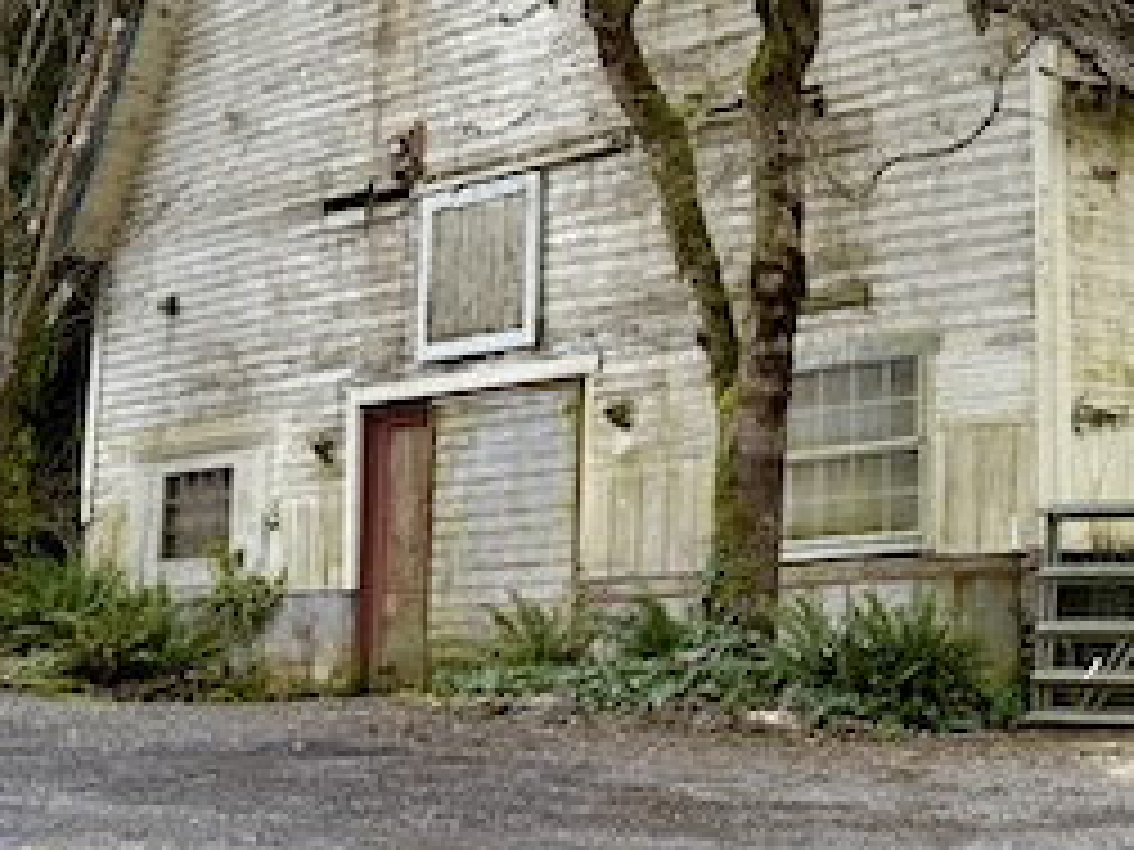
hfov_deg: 28.9
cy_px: 175
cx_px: 1224
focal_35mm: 61
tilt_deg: +10.3
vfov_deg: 23.7
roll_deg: +3.3
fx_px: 1998
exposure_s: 1/2000
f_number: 1.78
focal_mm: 6.76
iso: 100
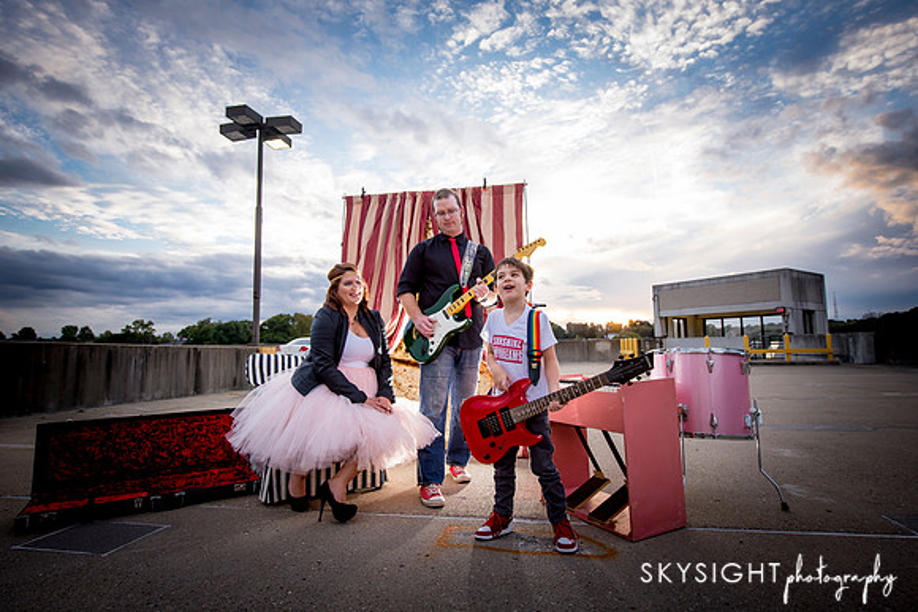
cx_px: 459
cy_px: 306
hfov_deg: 86.9
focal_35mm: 19
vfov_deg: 64.6
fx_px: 485
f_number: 5
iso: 250
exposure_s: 1/100
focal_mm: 19
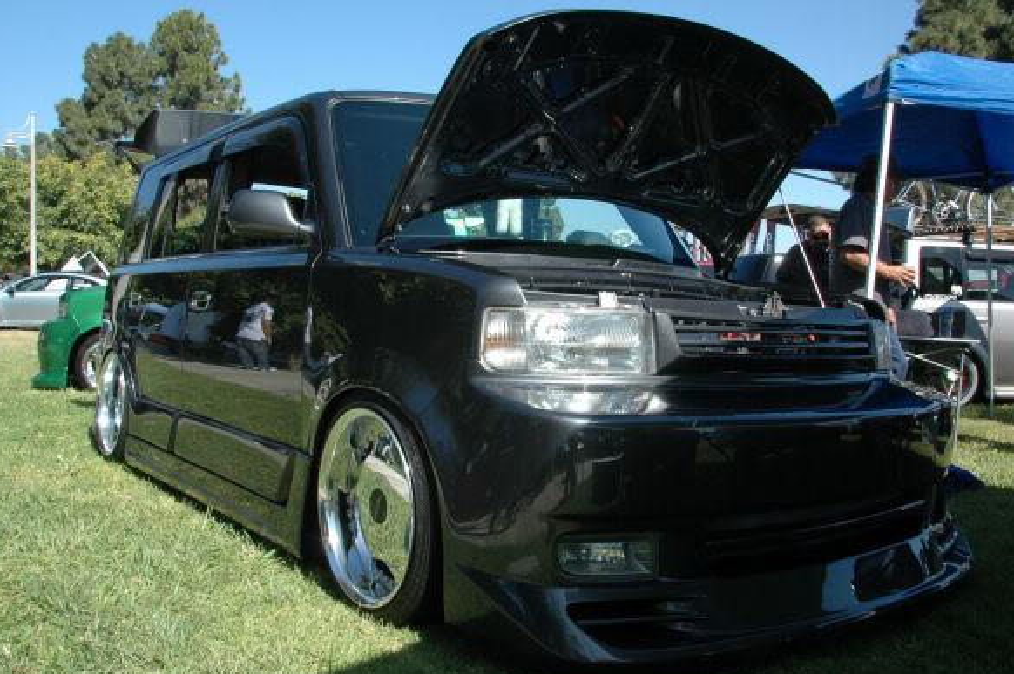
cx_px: 514
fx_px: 929
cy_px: 341
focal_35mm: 33
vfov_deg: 39.9
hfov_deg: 57.3
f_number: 14
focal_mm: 20
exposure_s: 1/100
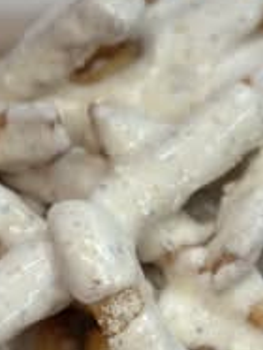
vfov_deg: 10.4
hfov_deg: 7.9
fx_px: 1910
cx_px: 60
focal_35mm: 189
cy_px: 272
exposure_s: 1/160
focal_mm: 6.86
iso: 64
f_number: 1.78
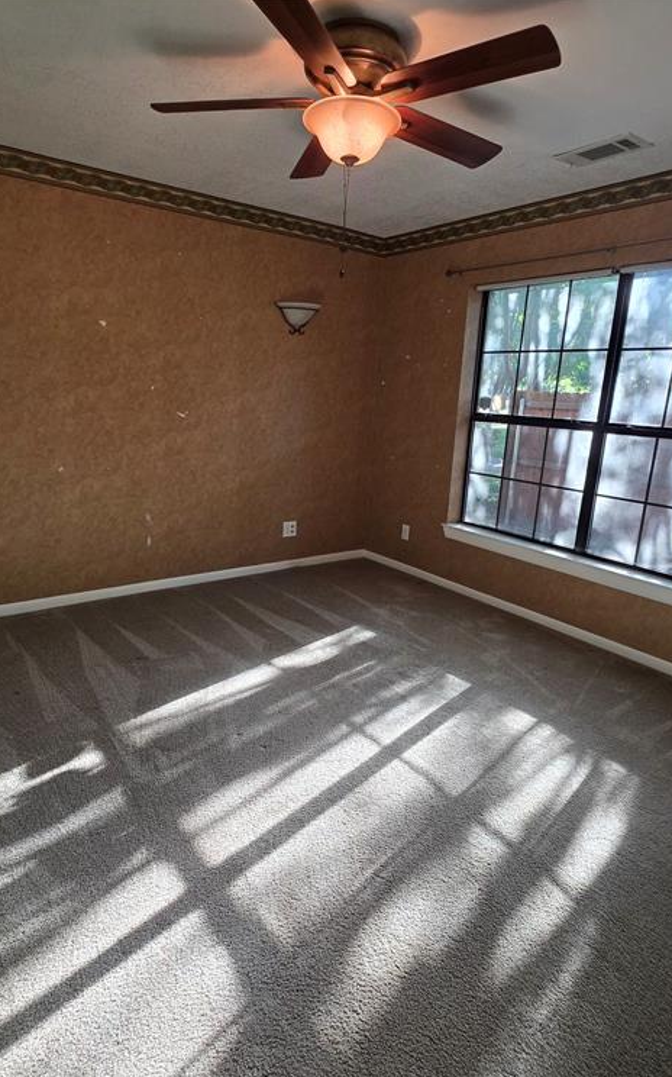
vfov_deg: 88.0
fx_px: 557
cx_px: 316
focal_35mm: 19
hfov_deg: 62.1
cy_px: 551
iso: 160
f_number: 1.9
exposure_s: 1/120
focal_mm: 2.2
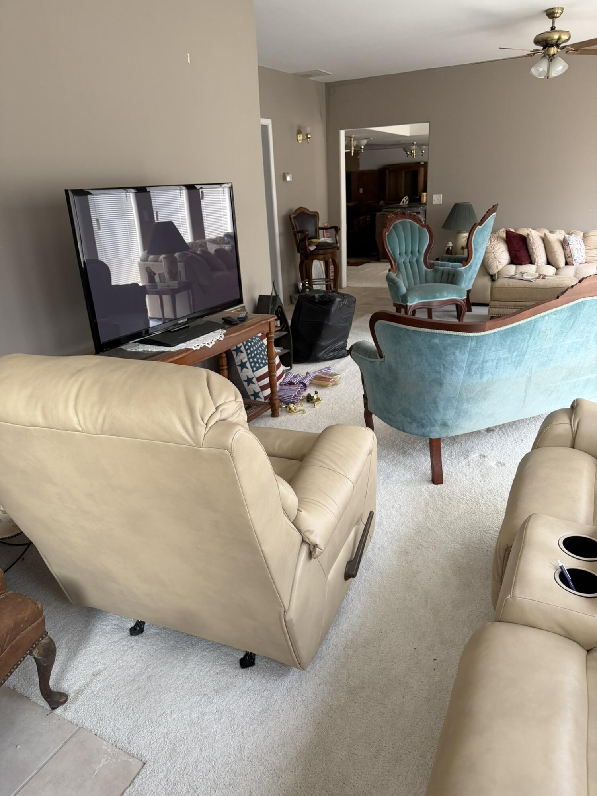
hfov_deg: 56.8
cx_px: 298
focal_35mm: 24
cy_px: 398
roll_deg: +3.1
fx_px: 552
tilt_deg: -21.3
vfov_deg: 71.6
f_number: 1.78
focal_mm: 6.76
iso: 200
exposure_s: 1/121
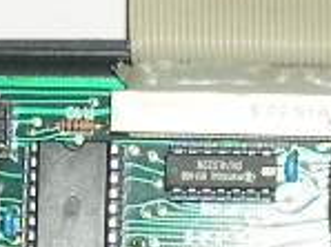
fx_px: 1087
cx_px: 178
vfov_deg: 12.9
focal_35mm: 114
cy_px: 198
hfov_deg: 17.3
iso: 100
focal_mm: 8
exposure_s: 1/60
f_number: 2.8
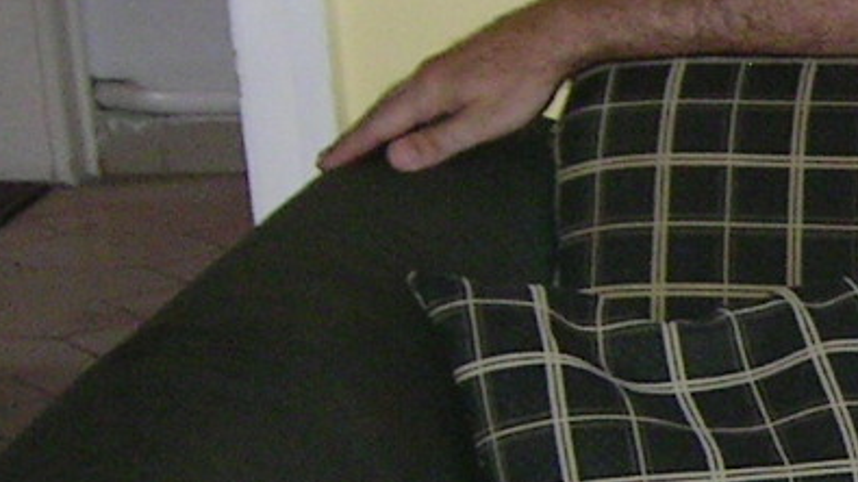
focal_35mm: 190
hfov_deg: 10.7
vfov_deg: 6.3
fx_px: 4322
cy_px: 688
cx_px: 1488
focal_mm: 6.7
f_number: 3.2
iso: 100
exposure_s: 1/36
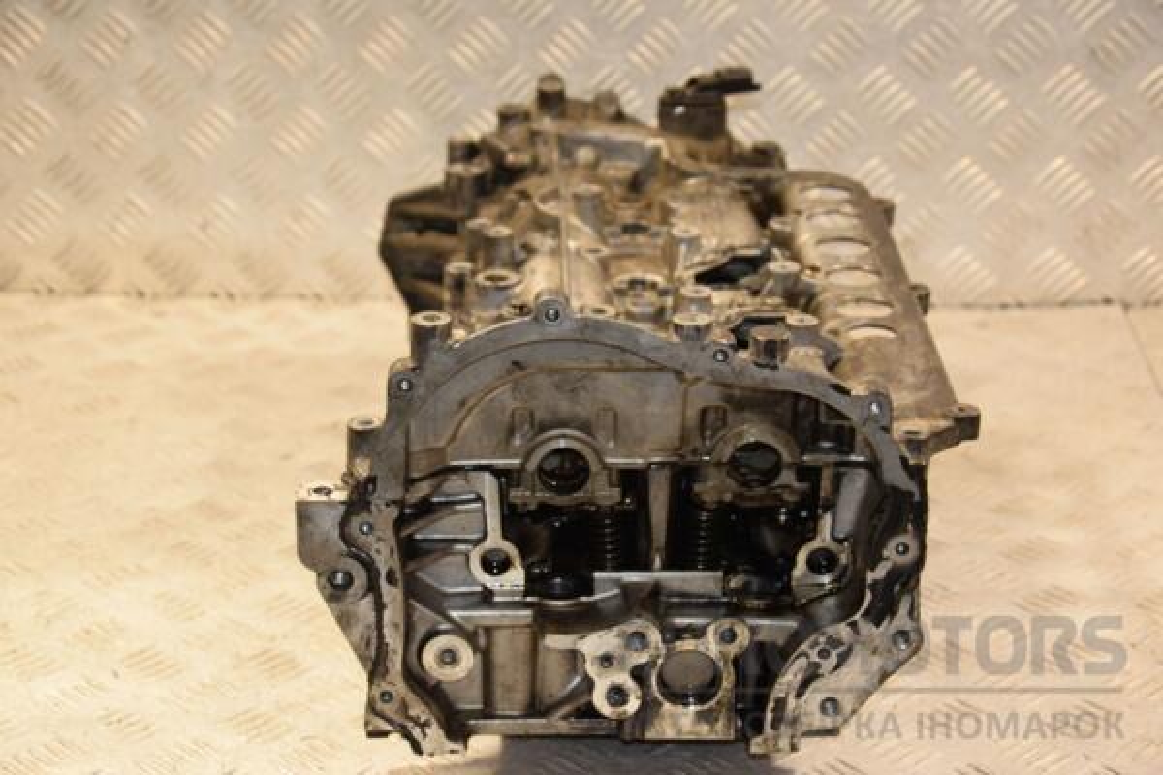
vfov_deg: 15.7
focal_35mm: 87
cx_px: 582
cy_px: 388
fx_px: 2810
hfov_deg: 23.4
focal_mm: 58
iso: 800
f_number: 5
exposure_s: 1/125
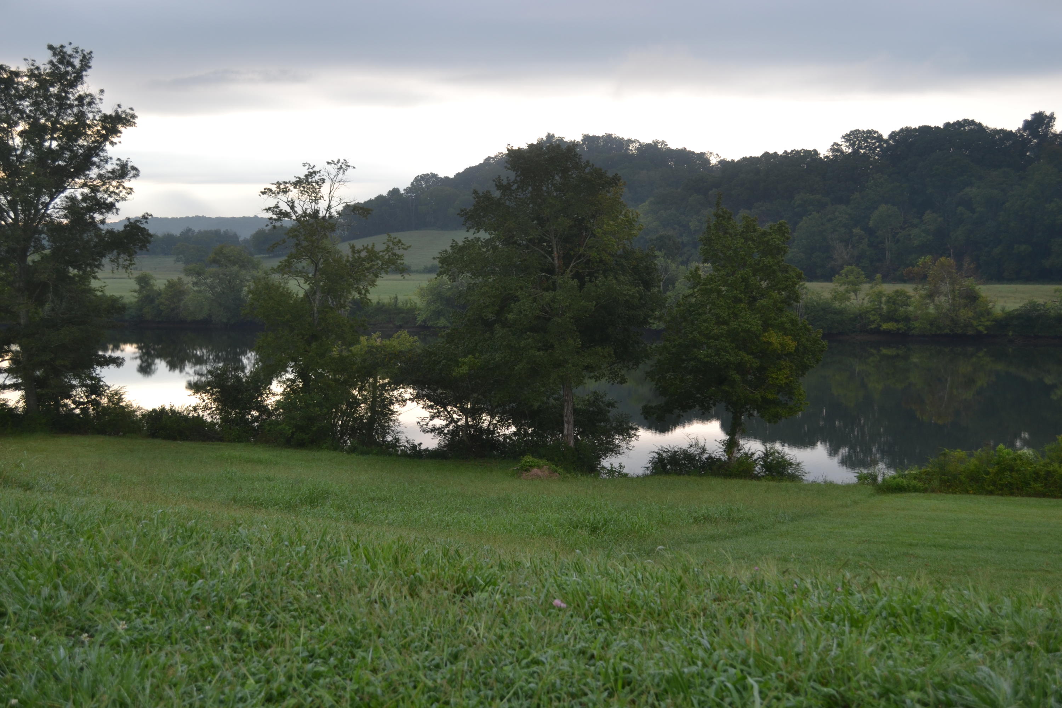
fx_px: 1416
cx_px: 531
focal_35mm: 48
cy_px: 354
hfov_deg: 41.1
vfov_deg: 28.1
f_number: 5.6
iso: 100
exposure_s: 1/125
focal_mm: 32
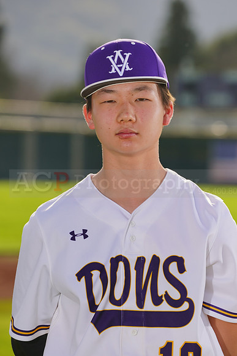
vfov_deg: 6.9
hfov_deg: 4.6
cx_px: 118
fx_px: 2961
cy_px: 178
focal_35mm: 300
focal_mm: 300
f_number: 9
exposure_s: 1/250
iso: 100
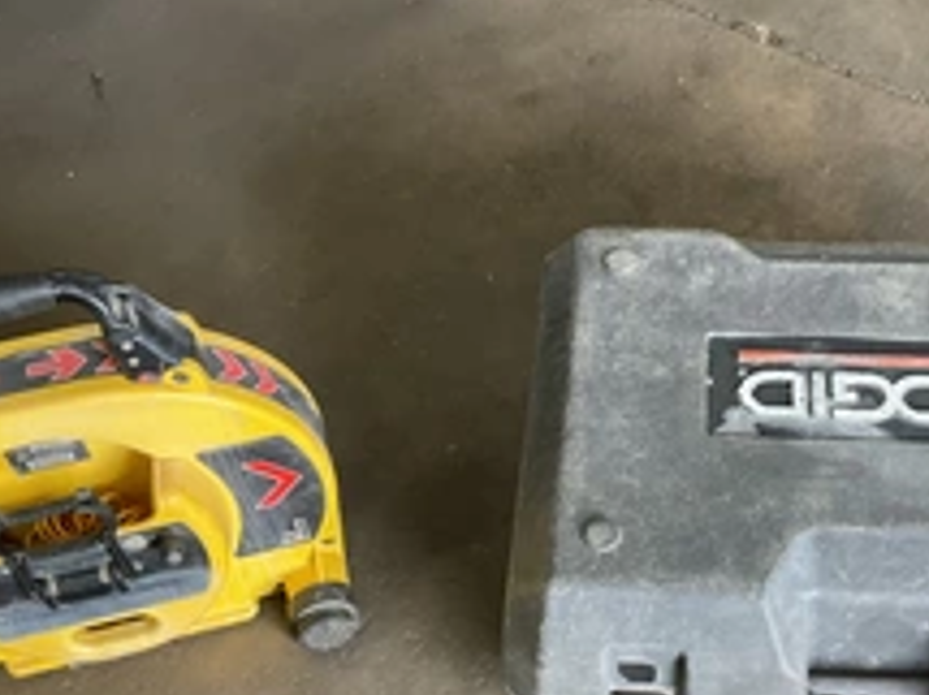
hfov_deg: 35.3
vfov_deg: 26.8
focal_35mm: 54
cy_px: 471
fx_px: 1448
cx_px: 605
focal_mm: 3
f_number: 1.8
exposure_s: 1/60
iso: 80
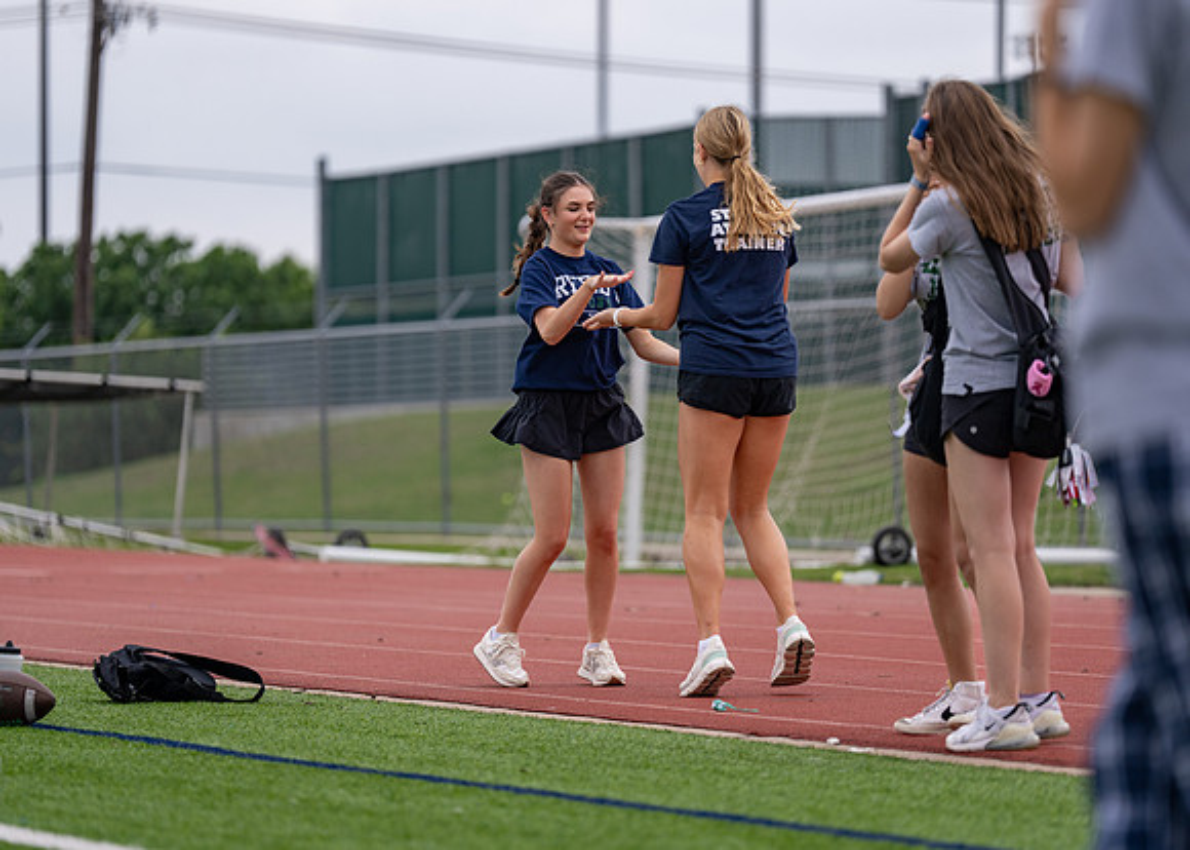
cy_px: 425
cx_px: 595
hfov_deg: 11.0
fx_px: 6159
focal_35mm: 182
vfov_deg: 7.9
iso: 200
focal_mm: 170
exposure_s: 1/3200
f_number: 2.8
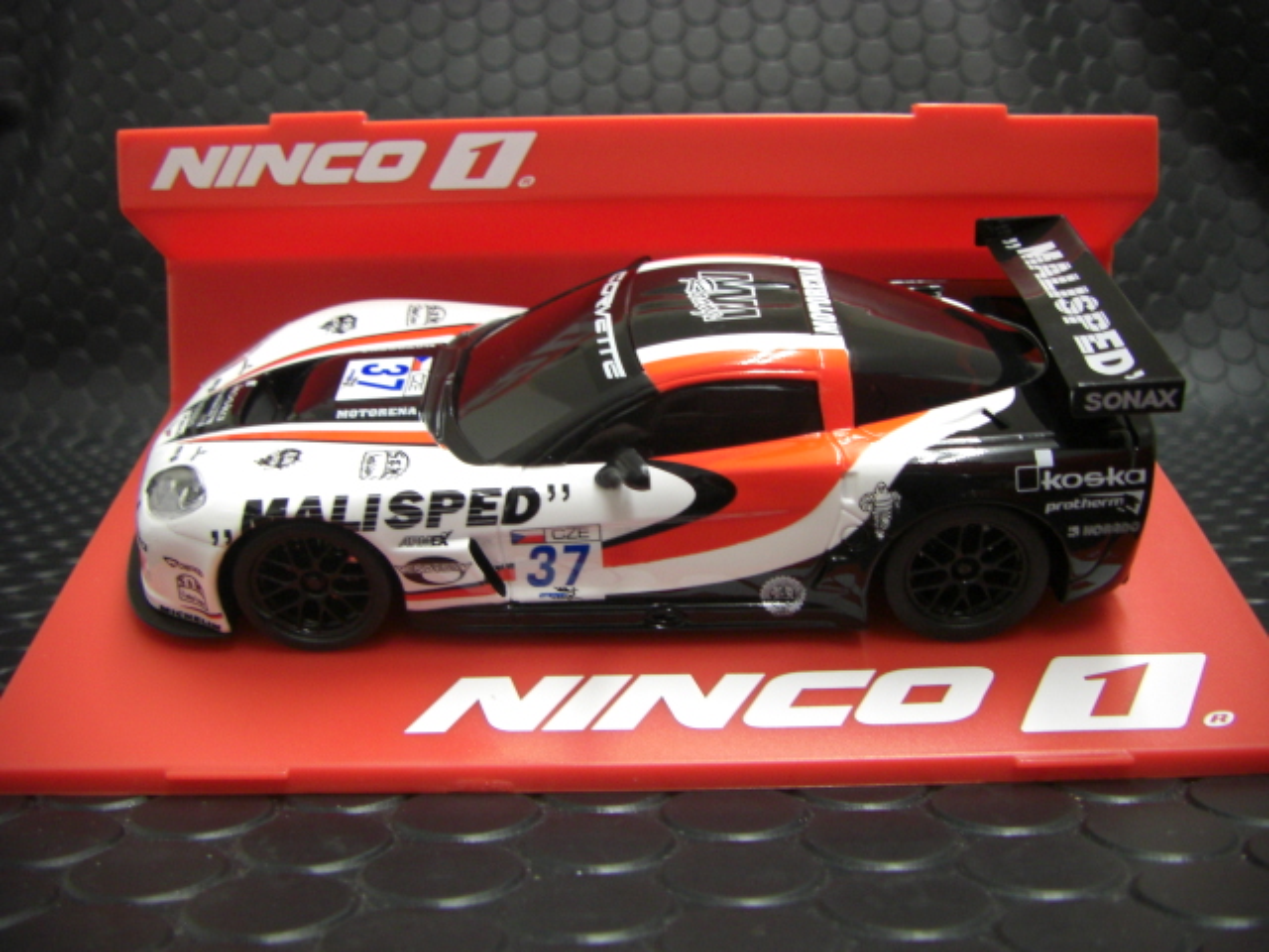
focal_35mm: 38
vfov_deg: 37.7
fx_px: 1393
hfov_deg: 49.0
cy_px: 476
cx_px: 634
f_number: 3.4
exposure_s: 1/20
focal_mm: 6.3
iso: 200
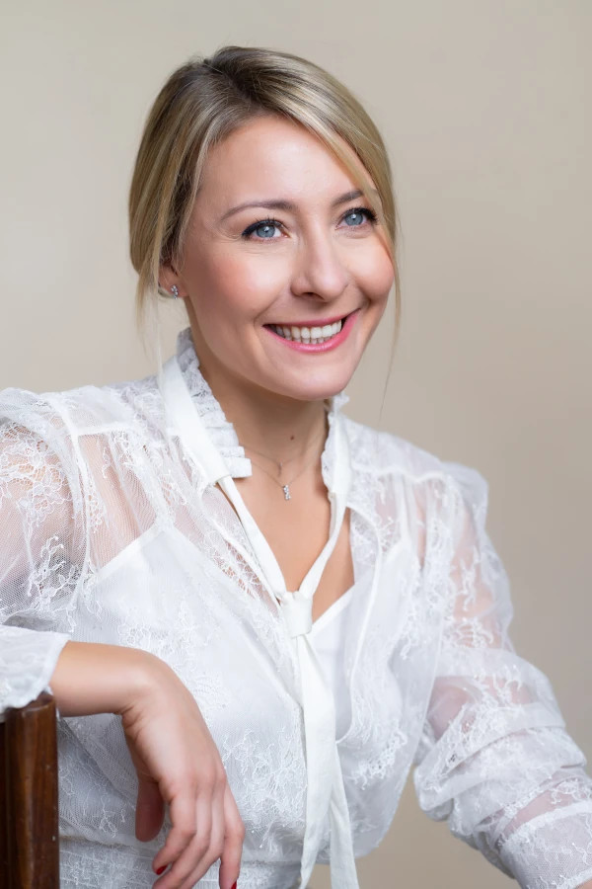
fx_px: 2097
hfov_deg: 16.1
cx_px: 296
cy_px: 444
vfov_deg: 23.9
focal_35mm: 85
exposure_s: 1/250
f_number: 3.5
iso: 320
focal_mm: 85
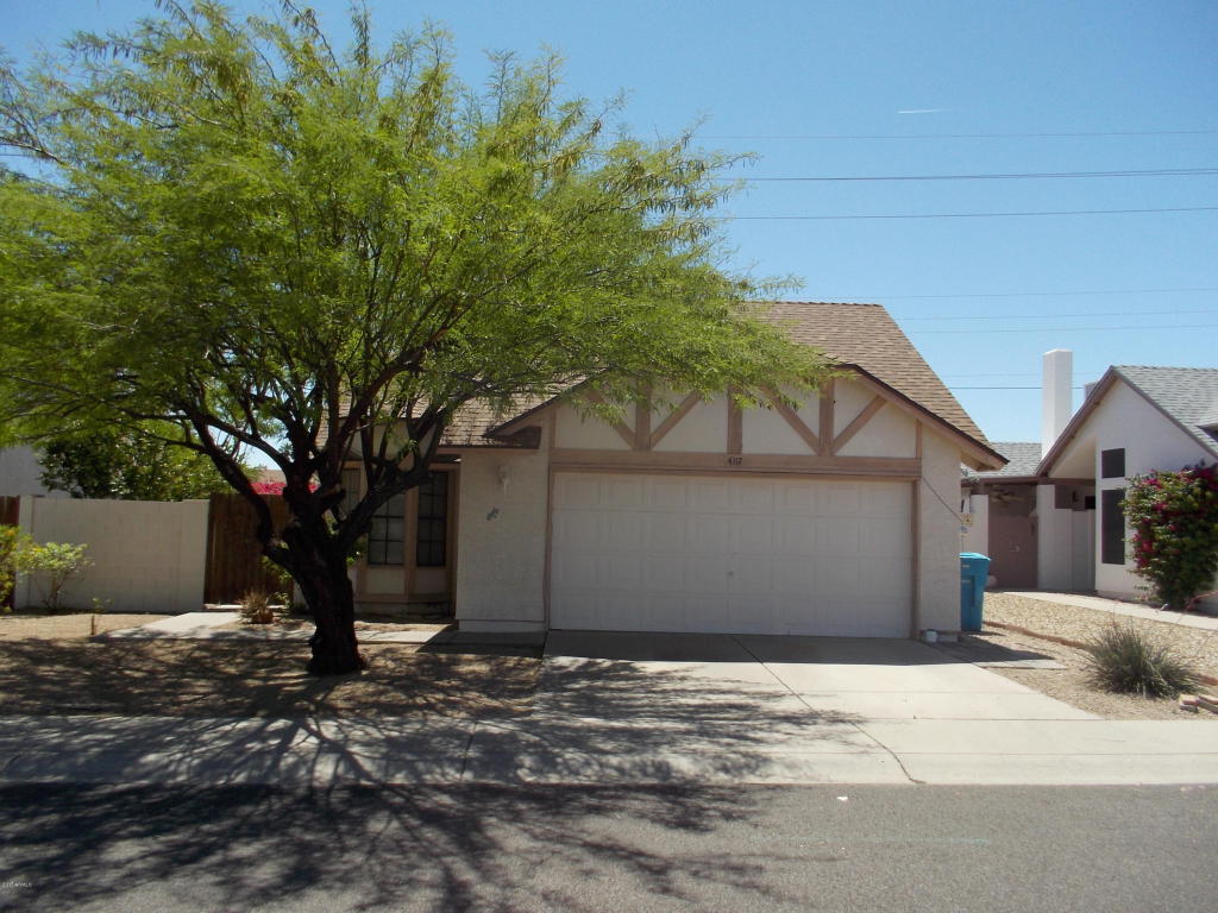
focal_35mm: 29
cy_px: 456
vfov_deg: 48.2
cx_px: 609
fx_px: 1020
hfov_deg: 61.7
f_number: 3.3
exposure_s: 1/640
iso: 80
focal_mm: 4.1
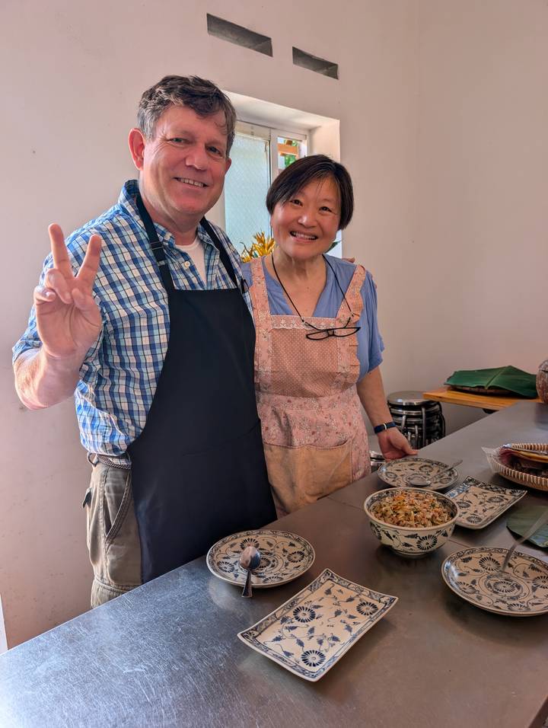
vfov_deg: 71.5
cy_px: 364
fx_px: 505
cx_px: 274
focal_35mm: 24
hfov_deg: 56.9
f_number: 1.68
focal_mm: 6.9
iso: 33
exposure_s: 1/32.3
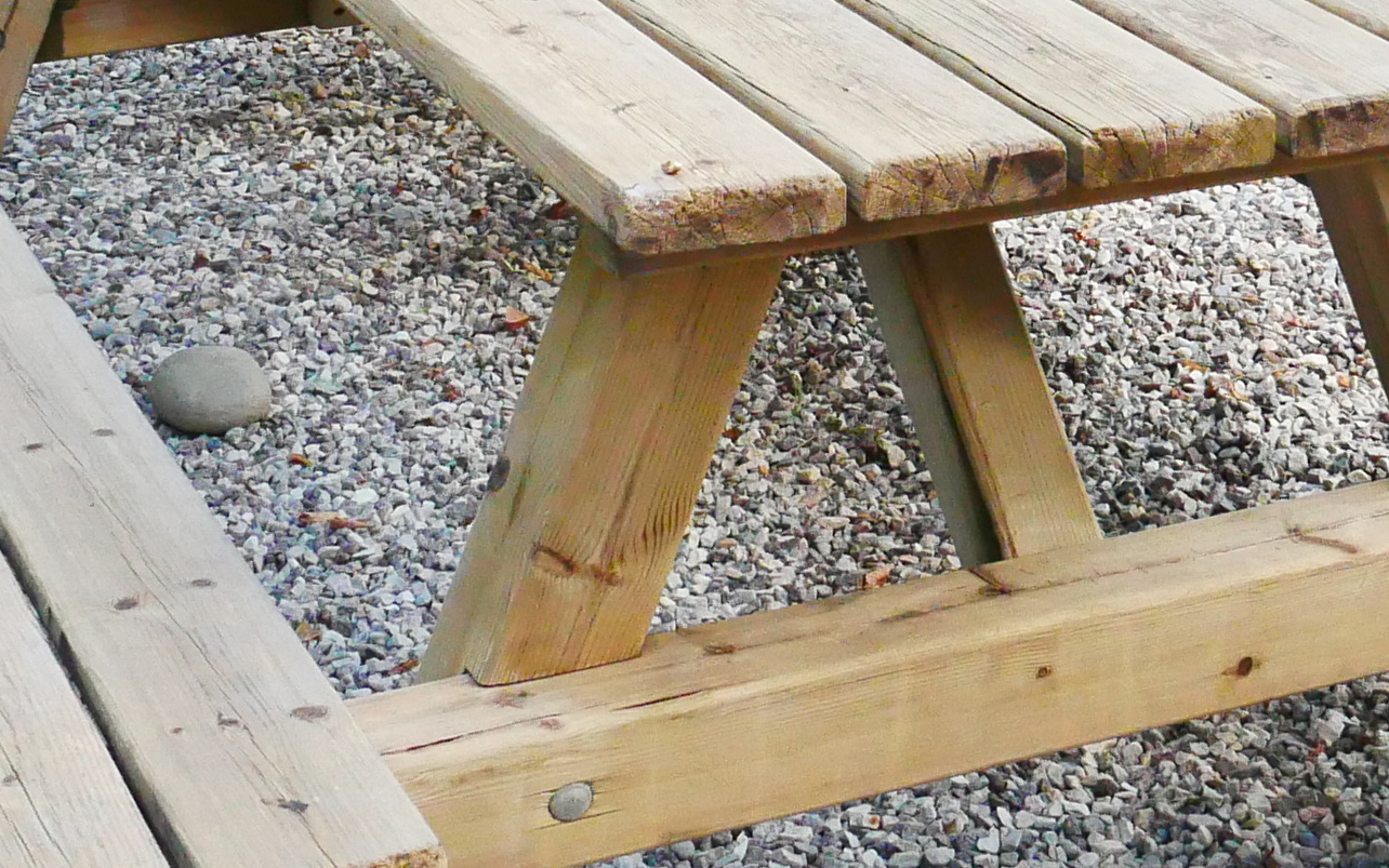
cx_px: 982
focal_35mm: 91
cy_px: -246
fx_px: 3445
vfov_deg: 13.8
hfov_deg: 22.6
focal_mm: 12
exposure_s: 1/200
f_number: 5
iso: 1600
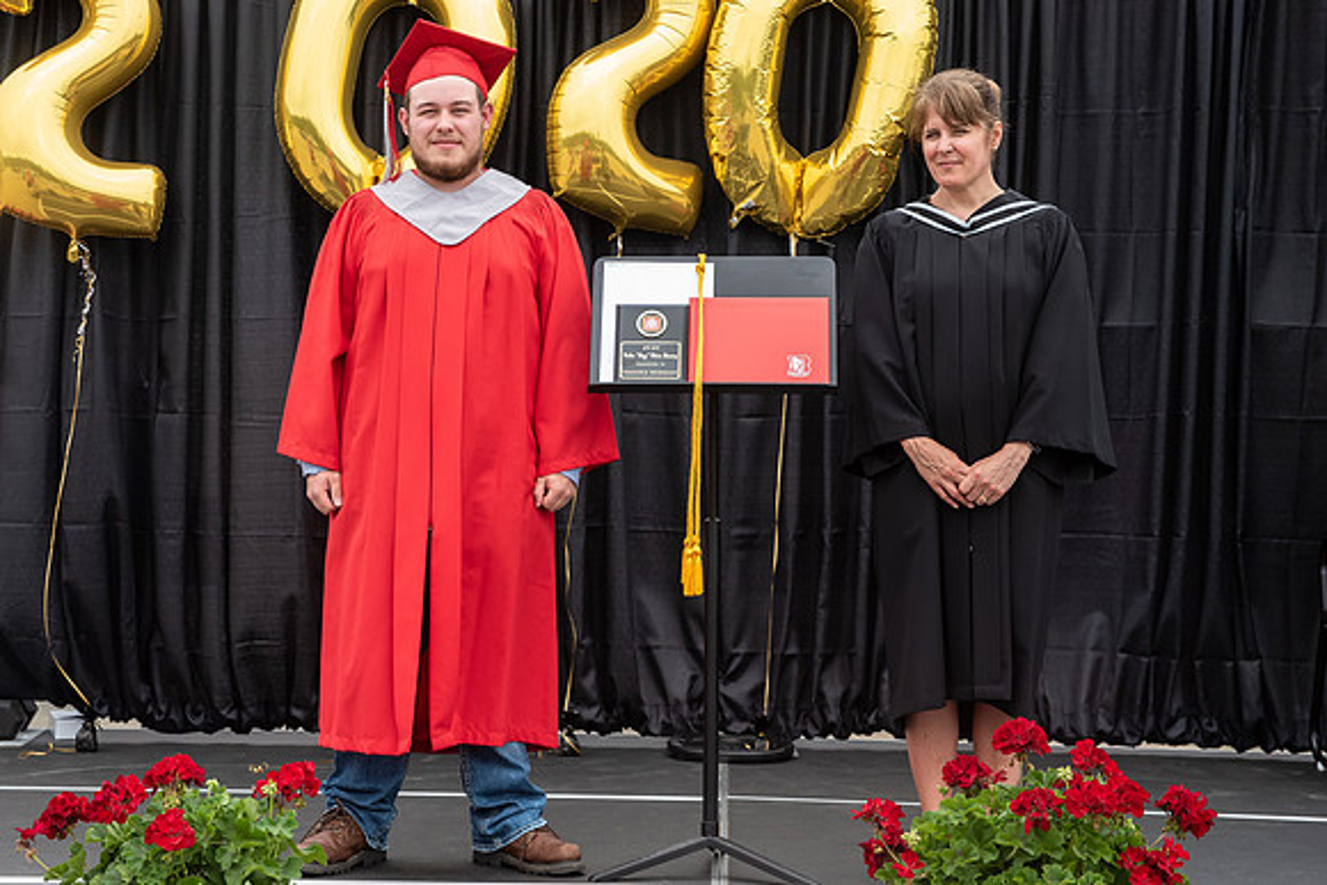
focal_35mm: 71
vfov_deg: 19.2
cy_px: 410
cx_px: 498
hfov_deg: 28.3
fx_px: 2624
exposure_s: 1/640
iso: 500
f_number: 5.6
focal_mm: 56
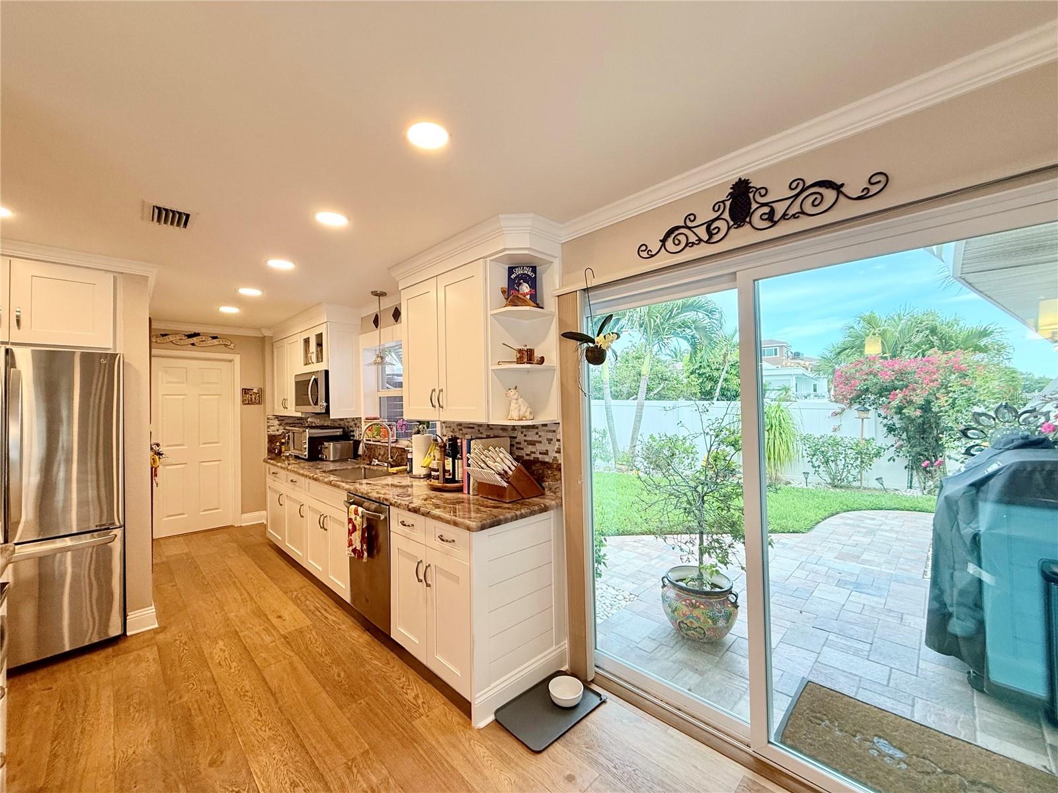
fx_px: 428
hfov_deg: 102.1
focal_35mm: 14
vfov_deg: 85.7
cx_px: 529
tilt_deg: +1.3
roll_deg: +0.7
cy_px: 396
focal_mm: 2.22
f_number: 2.2
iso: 100
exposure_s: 1/120
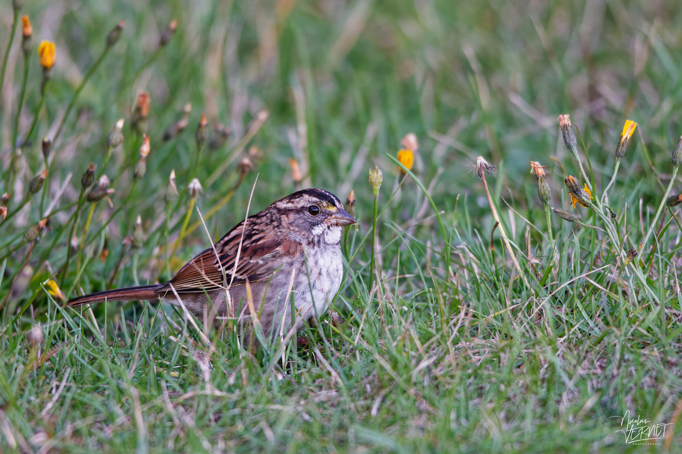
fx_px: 14206
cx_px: 341
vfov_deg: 1.8
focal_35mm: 750
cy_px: 227
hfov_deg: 2.8
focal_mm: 500
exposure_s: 1/250
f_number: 6.3
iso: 1600
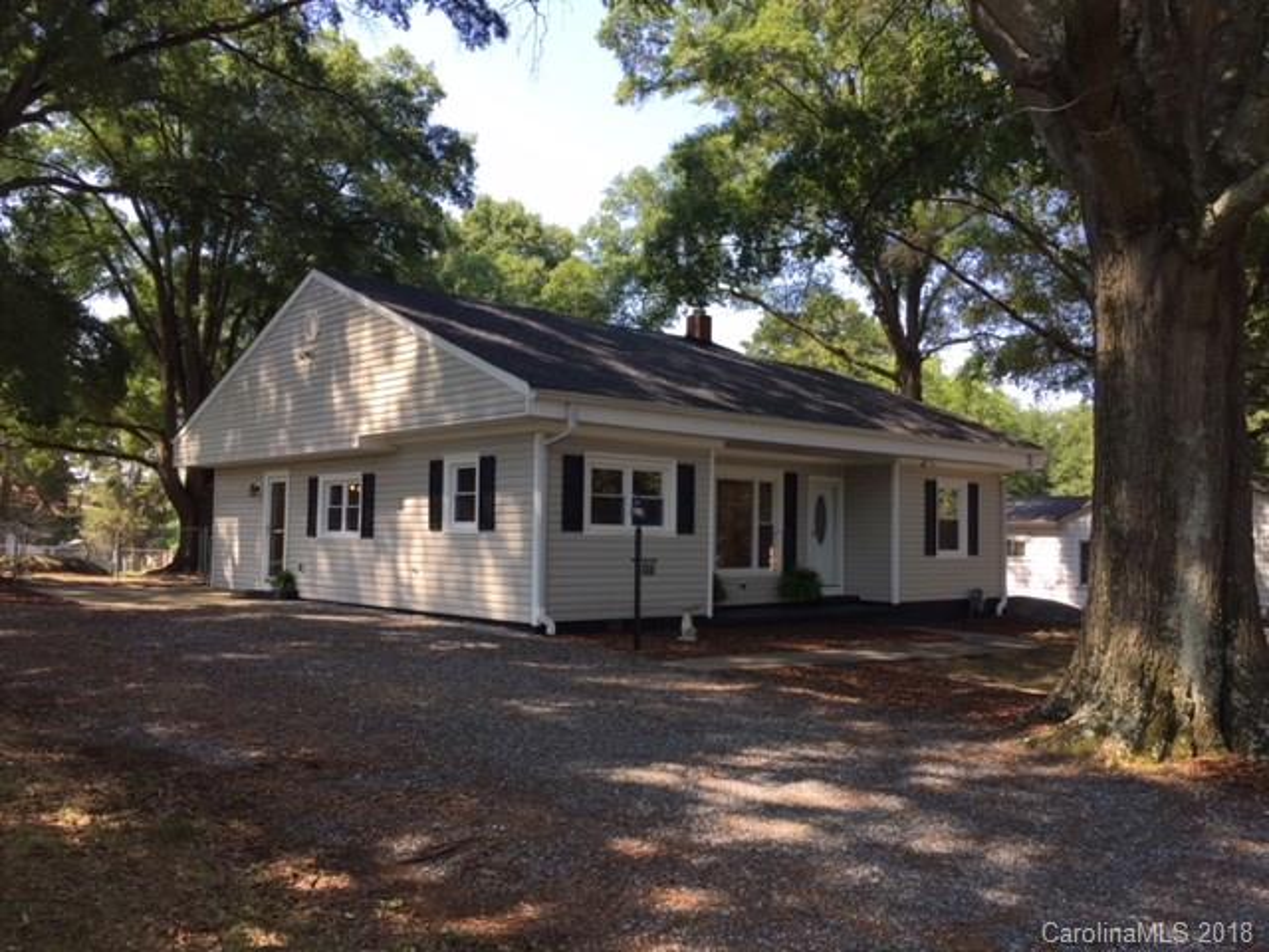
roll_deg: -0.6
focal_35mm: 29
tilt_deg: +3.2
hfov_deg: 61.7
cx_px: 634
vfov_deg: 48.2
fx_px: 1063
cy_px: 476
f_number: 2.2
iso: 32
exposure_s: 1/384
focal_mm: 4.15
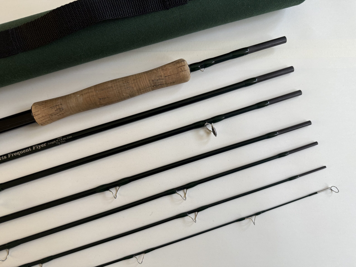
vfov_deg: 56.8
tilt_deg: -86.0
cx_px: 178
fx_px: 247
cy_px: 134
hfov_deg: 71.6
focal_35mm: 24
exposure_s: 1/119
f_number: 1.78
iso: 200
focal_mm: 6.76
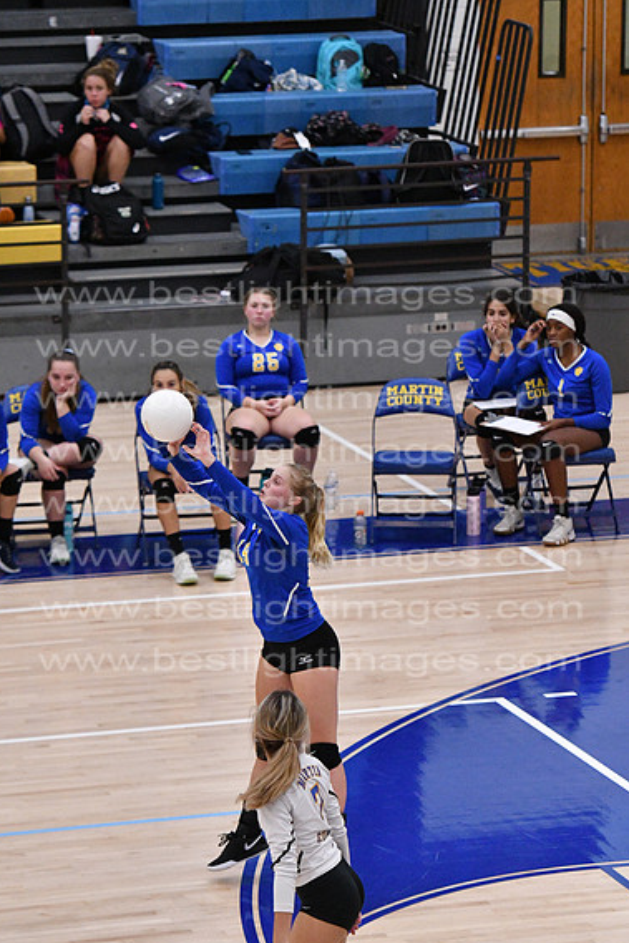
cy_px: 480
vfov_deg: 11.0
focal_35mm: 187
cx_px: 310
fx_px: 4898
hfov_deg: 7.3
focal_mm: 122
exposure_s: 1/1250
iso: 6400
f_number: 3.2
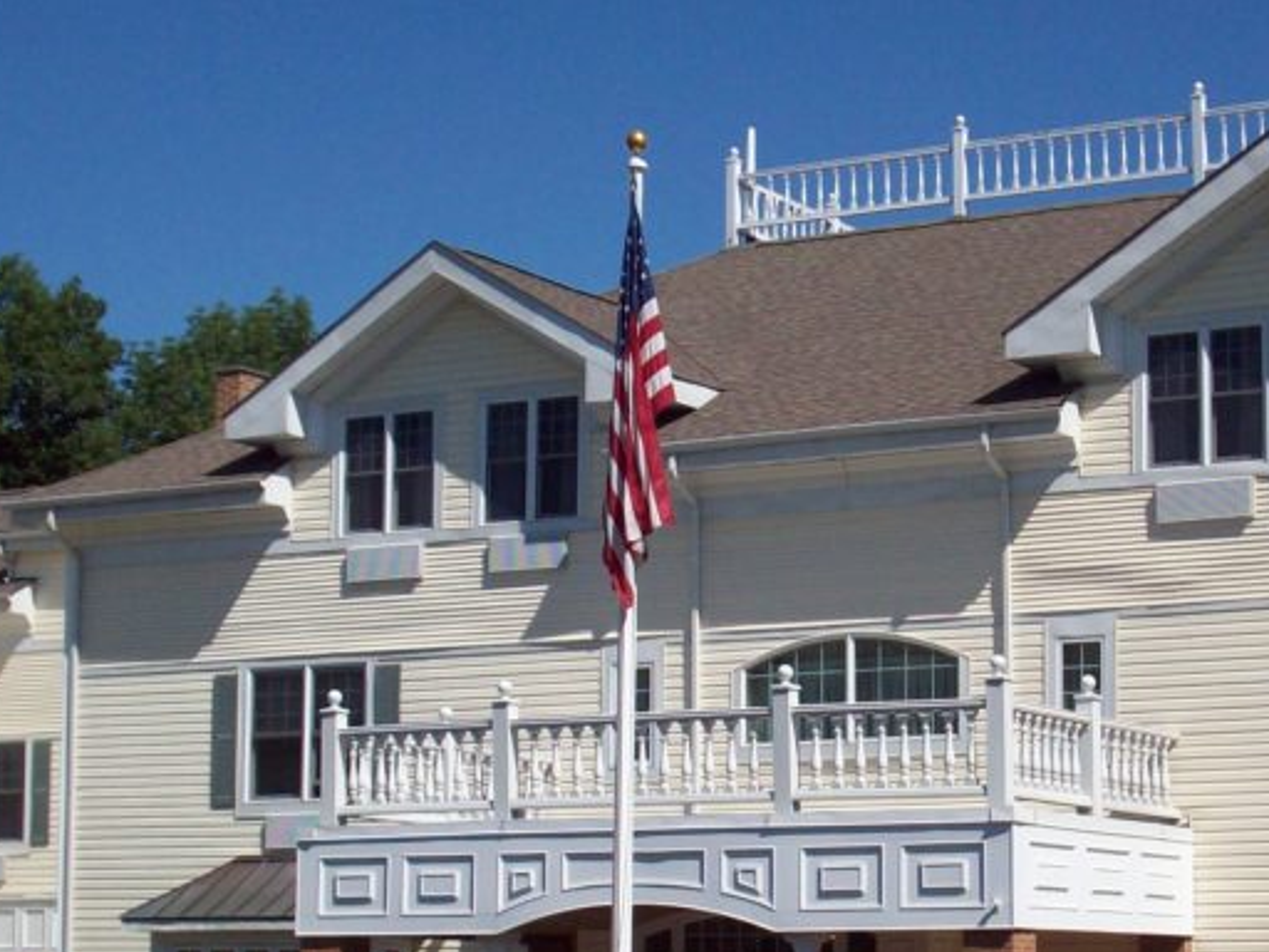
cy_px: 709
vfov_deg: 16.0
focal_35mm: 92
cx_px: 796
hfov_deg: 21.3
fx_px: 3373
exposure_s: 1/563
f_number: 6.3
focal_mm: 7.6
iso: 80
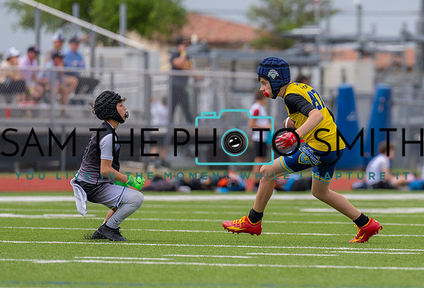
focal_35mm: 432
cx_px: 361
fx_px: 5111
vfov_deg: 3.2
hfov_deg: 4.7
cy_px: 162
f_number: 2.8
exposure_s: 1/2000
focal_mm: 200
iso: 100
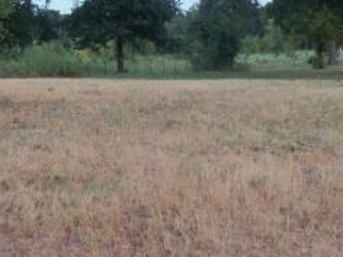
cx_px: 138
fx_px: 753
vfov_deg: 19.1
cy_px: 42
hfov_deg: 25.6
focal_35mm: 76
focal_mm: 5.1
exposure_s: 1/60
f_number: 3.3
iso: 200
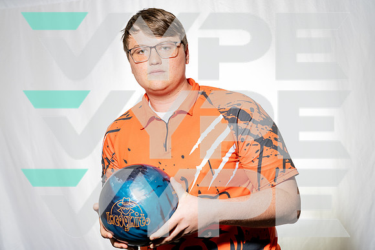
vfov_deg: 23.4
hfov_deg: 34.5
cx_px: 188
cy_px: 125
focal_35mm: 58
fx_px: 604
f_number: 8
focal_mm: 58
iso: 100
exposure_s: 1/250
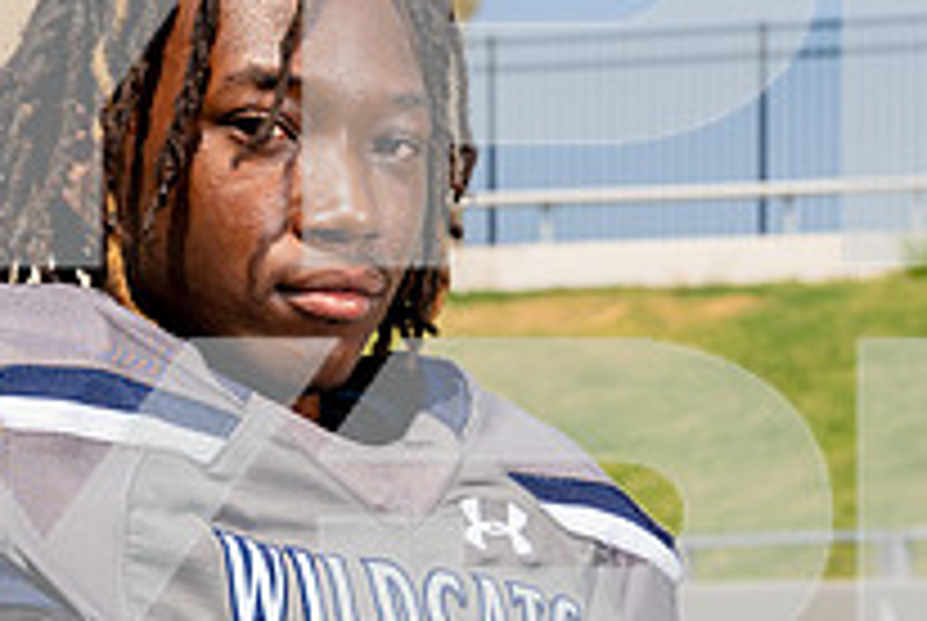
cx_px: 230
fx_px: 3842
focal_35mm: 149
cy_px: 578
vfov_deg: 9.2
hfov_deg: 13.7
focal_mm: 53
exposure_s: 1/250
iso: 100
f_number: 7.1
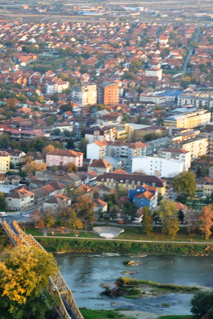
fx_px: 1136
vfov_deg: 16.0
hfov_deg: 10.7
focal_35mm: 128
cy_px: 170
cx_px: 115
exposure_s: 1/100
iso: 400
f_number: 5
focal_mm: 52
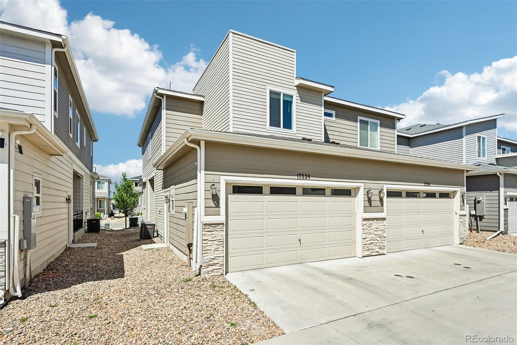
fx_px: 258
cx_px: 258
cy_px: 172
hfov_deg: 90.0
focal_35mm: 18
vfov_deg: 67.4
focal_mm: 18
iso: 64
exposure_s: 1/125
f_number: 11
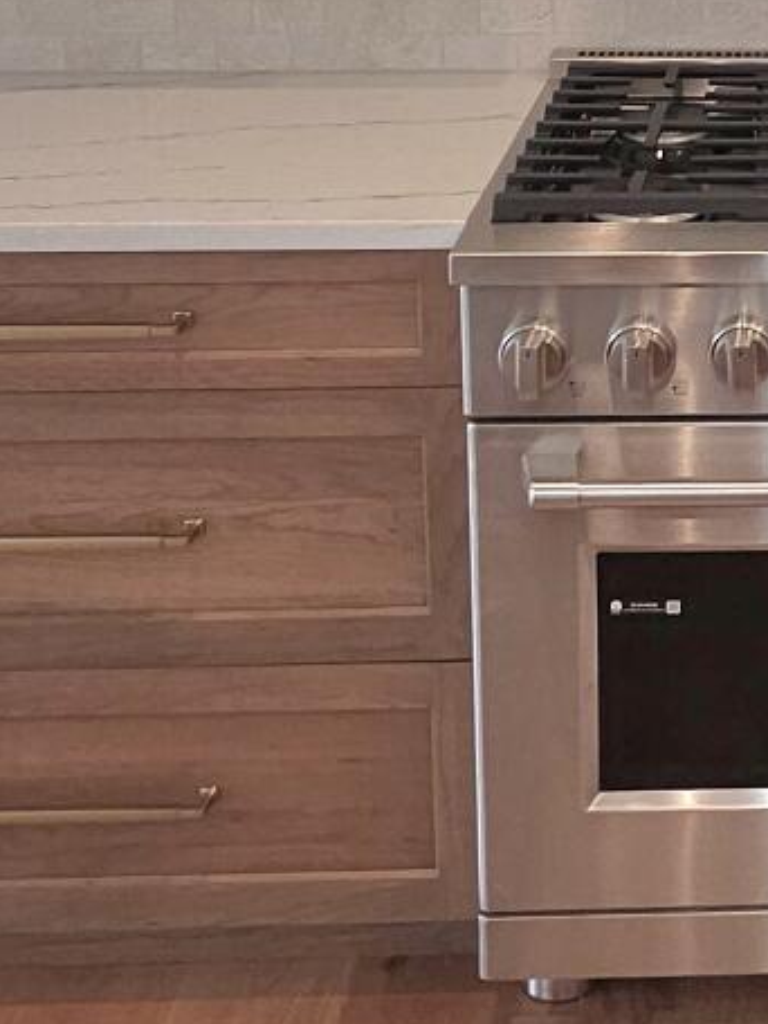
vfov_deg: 30.8
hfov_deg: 23.7
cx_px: 889
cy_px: -49
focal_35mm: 57
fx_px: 1686
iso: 40
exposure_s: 1/60.2
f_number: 1.9
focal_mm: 2.2
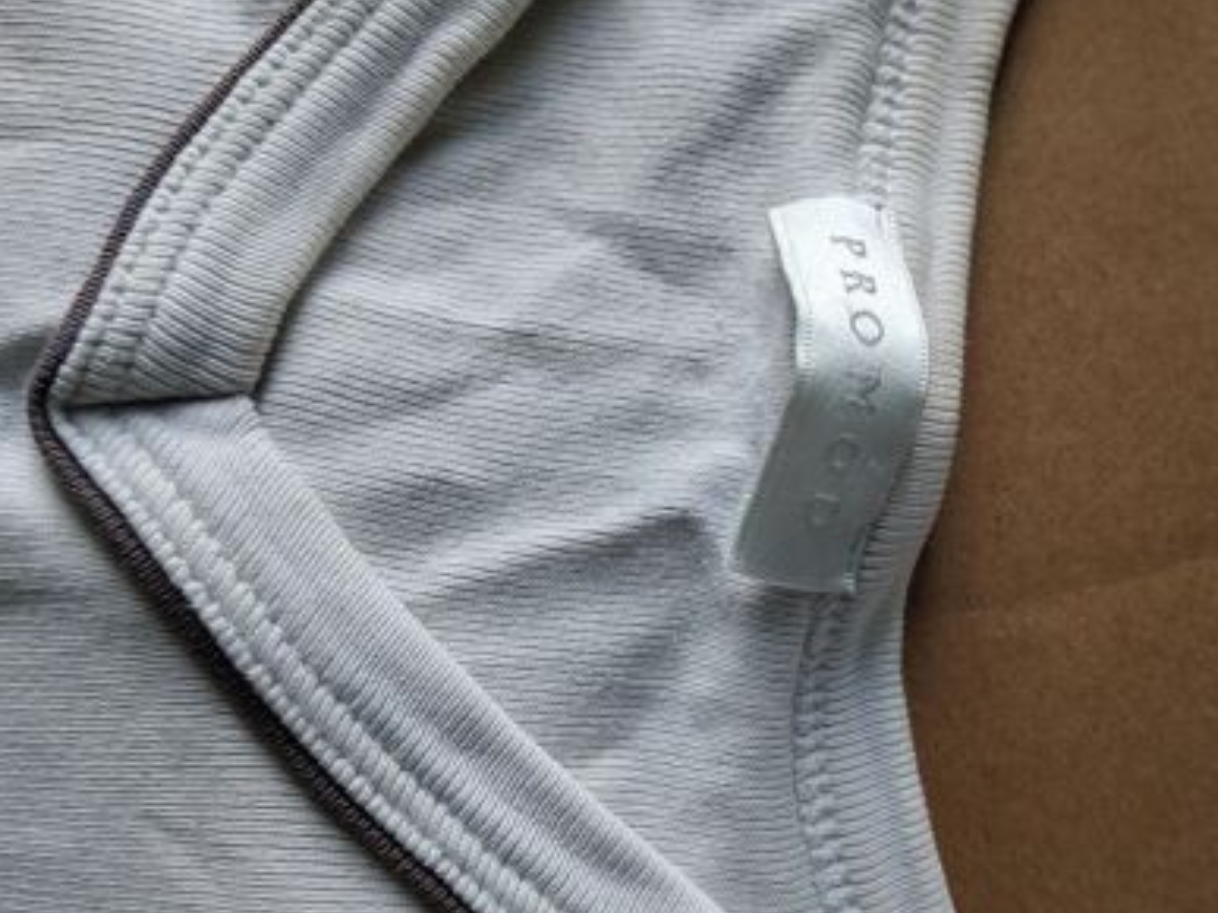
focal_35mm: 36
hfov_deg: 51.2
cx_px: 689
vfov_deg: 39.6
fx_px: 1266
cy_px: 504
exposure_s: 1/50
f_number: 1.8
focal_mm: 3.96
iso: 100
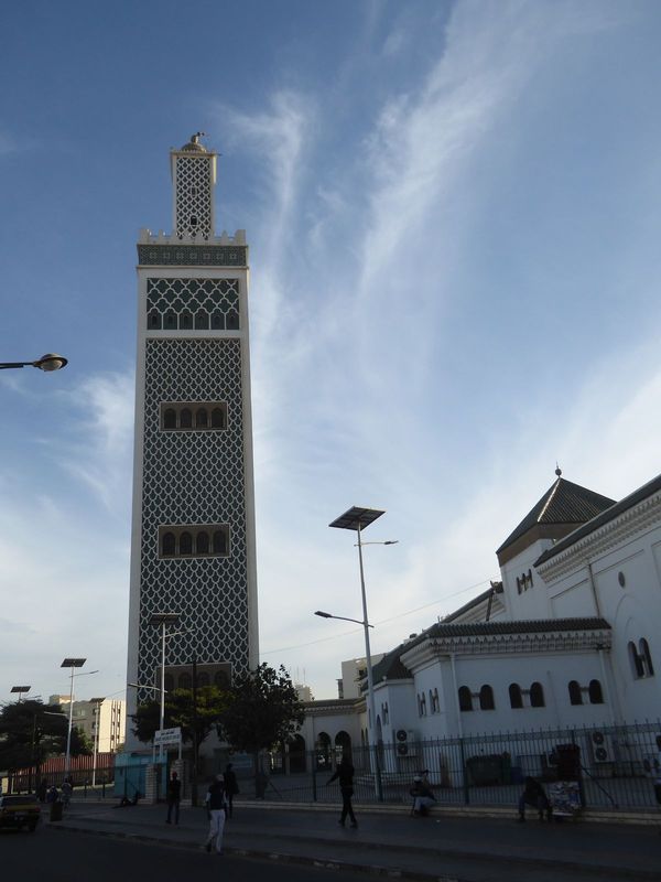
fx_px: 815
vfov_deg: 56.8
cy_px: 441
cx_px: 330
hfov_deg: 44.2
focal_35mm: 32
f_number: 3.5
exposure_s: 1/800
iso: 80
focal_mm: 5.4
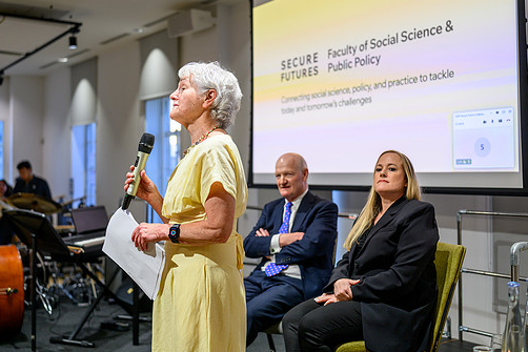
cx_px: 266
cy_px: 154
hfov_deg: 47.4
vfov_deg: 32.6
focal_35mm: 41
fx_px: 601
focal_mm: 35
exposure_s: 1/200
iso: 320
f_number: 2
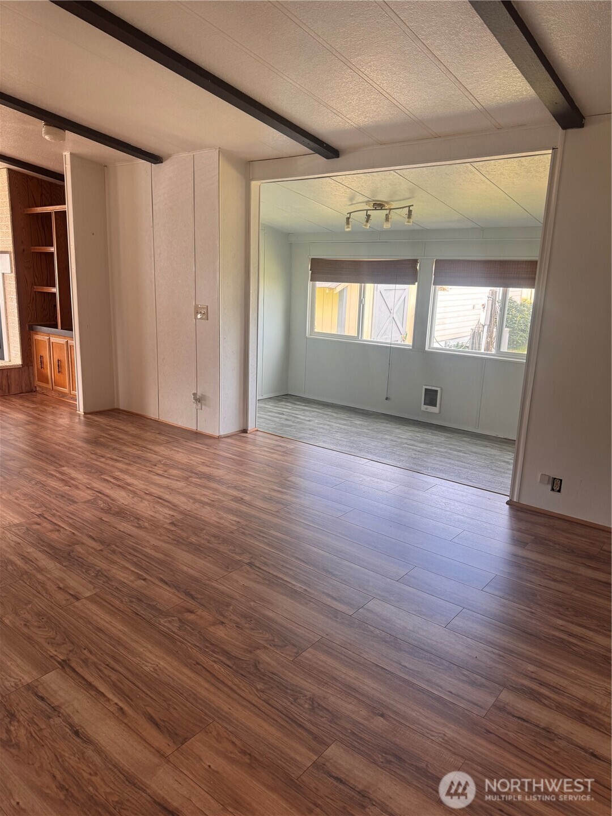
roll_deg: -2.0
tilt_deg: -13.8
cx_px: 306
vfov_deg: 71.6
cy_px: 408
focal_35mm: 24
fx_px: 566
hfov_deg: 56.8
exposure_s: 1/120
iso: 100
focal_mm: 6.76
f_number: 1.78
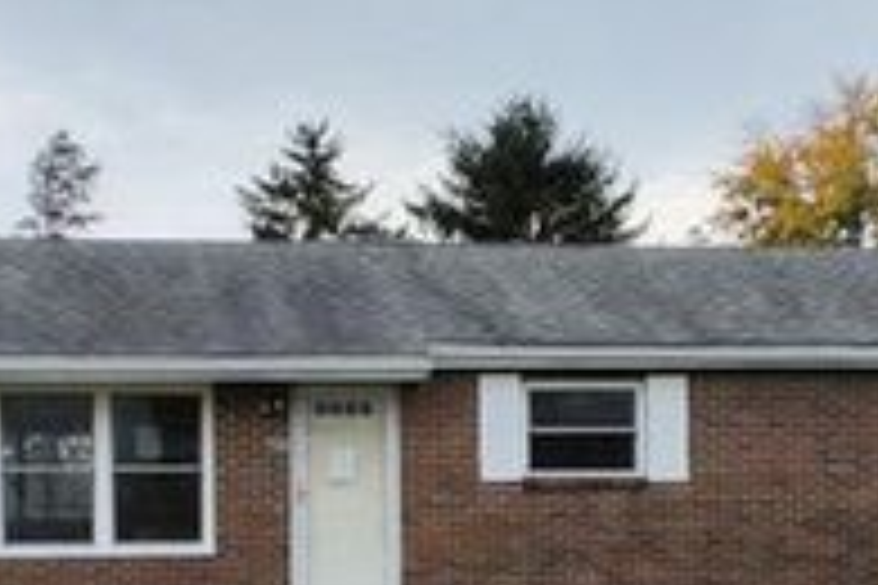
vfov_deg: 14.0
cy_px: 587
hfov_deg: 21.2
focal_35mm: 96
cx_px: 500
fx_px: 2341
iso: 32
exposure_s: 1/926
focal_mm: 2.87
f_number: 2
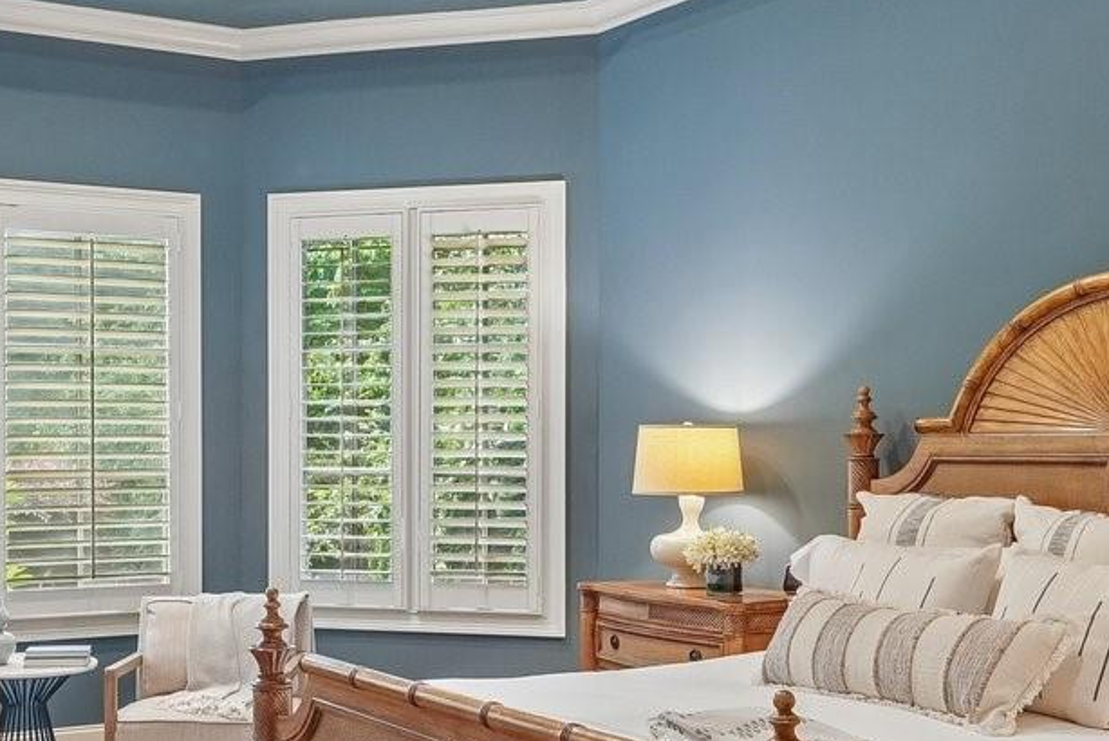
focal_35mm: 50
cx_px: 388
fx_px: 1541
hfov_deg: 39.2
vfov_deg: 26.9
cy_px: 465
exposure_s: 1/4
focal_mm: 10
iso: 400
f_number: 8
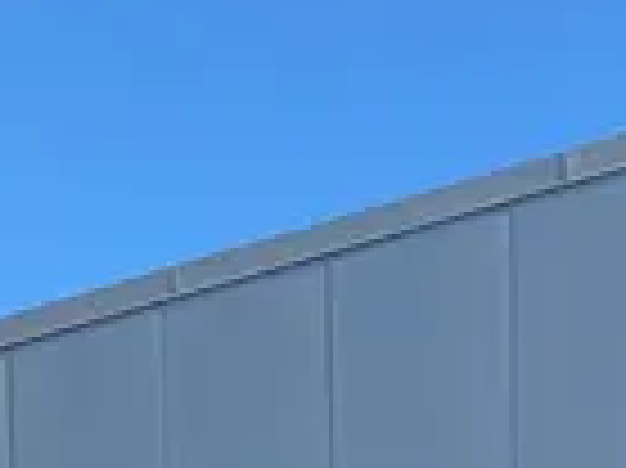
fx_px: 2475
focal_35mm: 137
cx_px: 937
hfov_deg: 13.6
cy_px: 1627
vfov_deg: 8.2
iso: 32
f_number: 1.8
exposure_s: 1/1316
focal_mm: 4.25
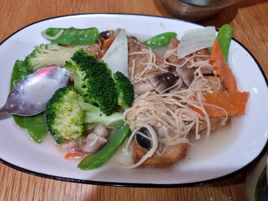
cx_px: 134
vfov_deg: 56.8
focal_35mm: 24
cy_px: 100
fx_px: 186
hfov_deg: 71.6
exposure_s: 1/40
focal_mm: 6.7
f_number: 1.8
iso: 250
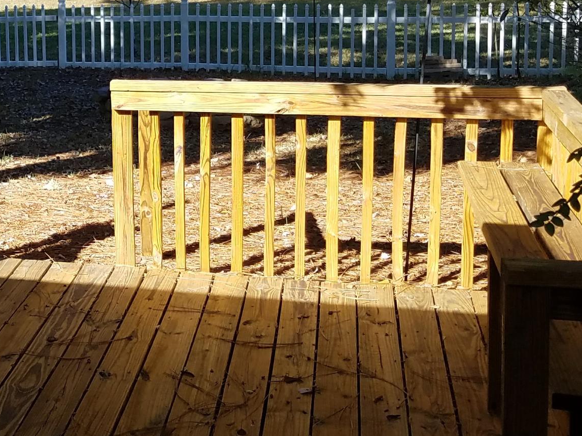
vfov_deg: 21.0
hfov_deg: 26.5
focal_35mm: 68
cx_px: -42
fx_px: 1143
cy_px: 19
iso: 50
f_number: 1.7
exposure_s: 1/770
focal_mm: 4.2
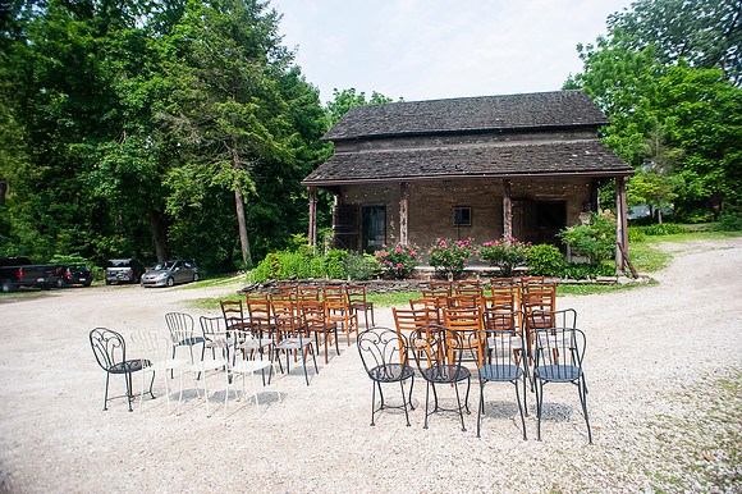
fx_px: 412
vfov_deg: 61.9
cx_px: 371
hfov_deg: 84.0
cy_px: 247
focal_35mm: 20
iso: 400
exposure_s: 1/2000
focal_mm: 20
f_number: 3.5
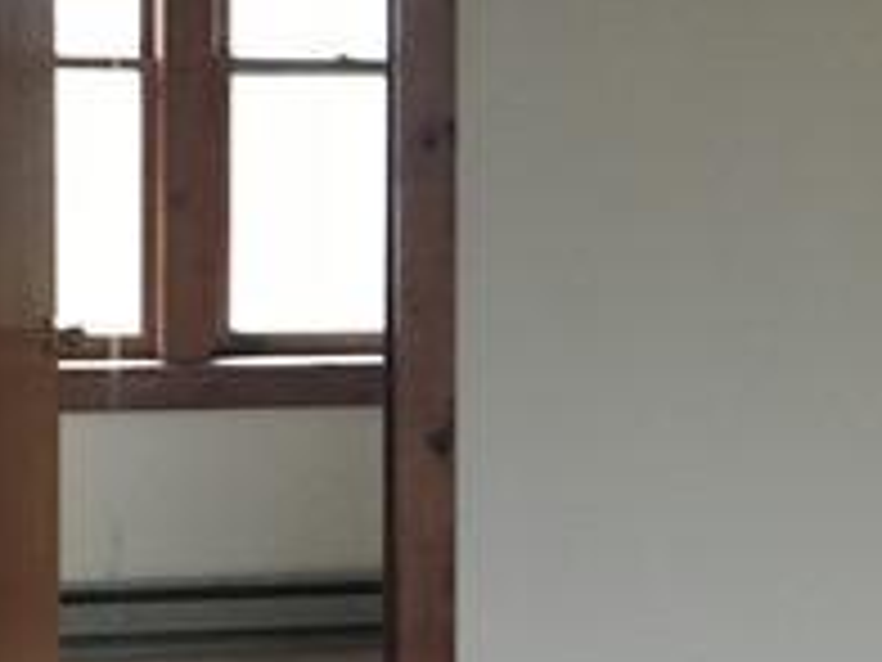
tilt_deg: -2.8
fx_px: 3032
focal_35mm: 119
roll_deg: -0.7
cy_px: 205
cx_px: 792
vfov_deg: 12.4
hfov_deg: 16.3
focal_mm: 4.15
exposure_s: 1/15
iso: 200
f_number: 2.2
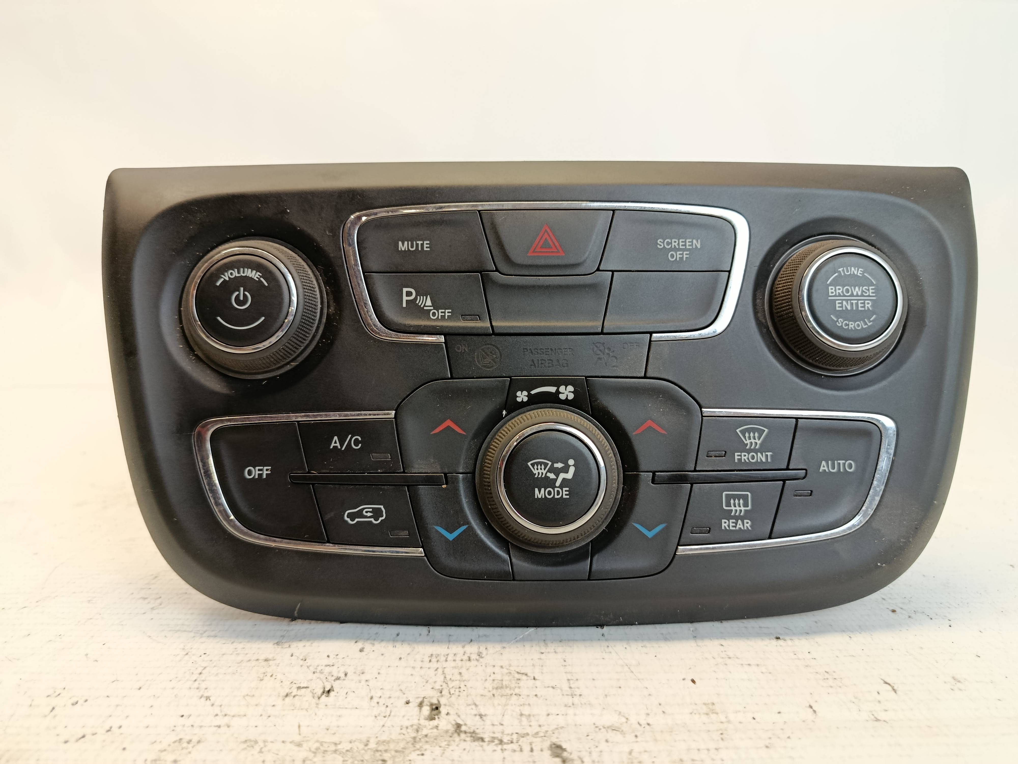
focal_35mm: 24
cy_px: 382
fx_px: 706
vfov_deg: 56.8
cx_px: 509
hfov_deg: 71.6
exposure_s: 1/120
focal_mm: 5.24
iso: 664
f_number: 1.7
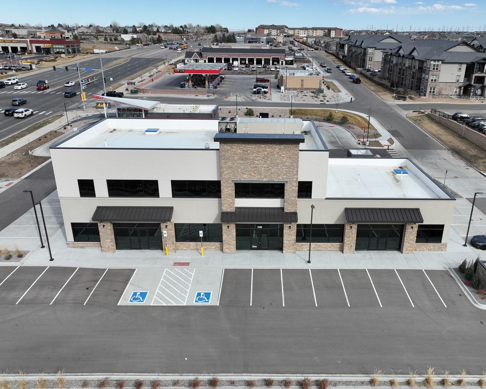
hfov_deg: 62.0
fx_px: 403
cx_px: 274
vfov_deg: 51.5
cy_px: 192
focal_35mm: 28
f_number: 2.8
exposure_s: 1/2000
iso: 100
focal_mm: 12.29
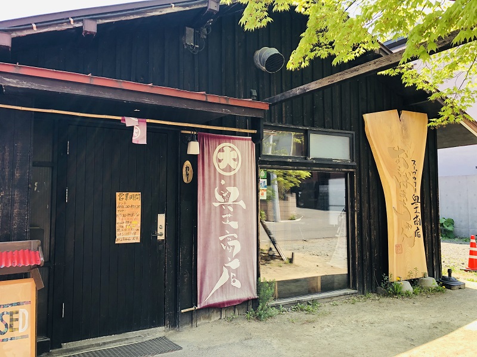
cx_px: 238
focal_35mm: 28
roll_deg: +0.5
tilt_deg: +3.3
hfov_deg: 63.4
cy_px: 178
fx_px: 386
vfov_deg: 49.7
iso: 20
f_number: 1.8
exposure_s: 1/136
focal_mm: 3.99
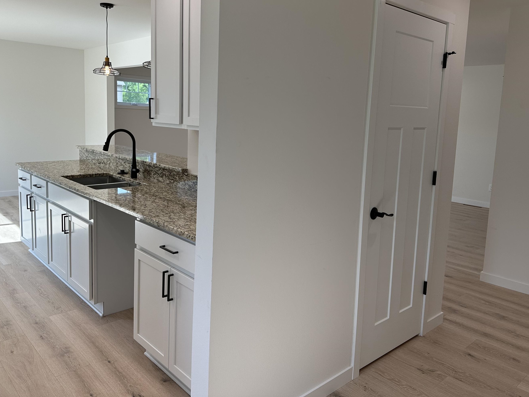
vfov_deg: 49.5
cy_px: 166
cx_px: 256
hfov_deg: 63.4
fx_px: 428
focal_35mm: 28
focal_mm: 6.86
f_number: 1.78
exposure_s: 1/300
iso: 80
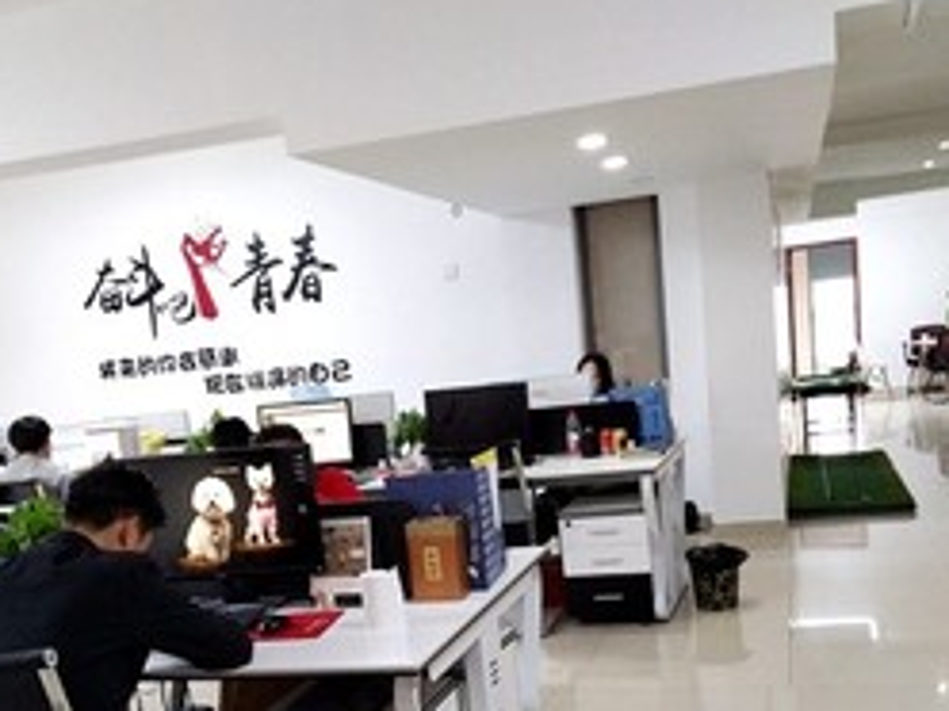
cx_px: 440
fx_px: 1151
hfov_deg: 44.8
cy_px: 554
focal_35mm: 42
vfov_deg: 33.5
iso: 250
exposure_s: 1/33.3
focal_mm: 3.88
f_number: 2
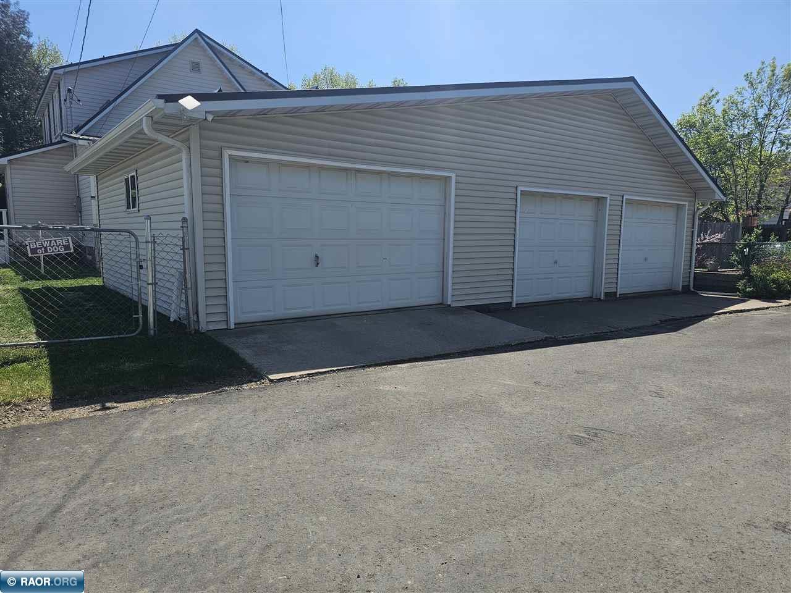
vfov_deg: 58.9
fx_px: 526
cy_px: 296
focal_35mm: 23
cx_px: 396
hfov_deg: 73.9
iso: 10
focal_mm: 6.3
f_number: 1.7
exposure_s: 1/777
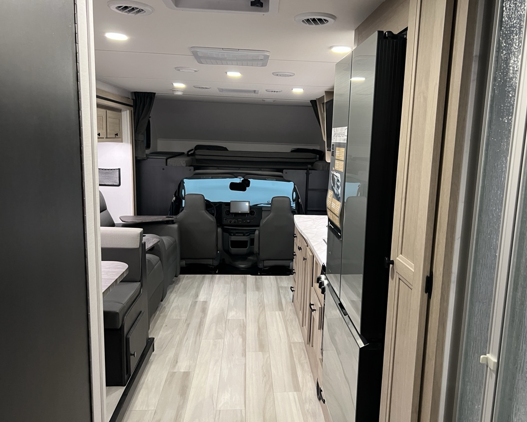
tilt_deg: -8.8
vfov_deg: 51.5
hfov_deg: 62.2
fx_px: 437
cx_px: 280
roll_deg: -3.1
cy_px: 204
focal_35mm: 28
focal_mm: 5.7
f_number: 1.5
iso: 320
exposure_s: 1/53
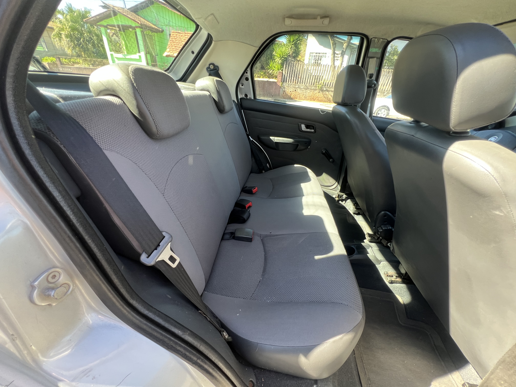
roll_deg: -3.8
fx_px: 194
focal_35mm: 13
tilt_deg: -31.1
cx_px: 258
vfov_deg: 89.9
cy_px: 194
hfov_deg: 106.2
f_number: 1.8
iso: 125
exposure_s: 1/99
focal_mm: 1.57
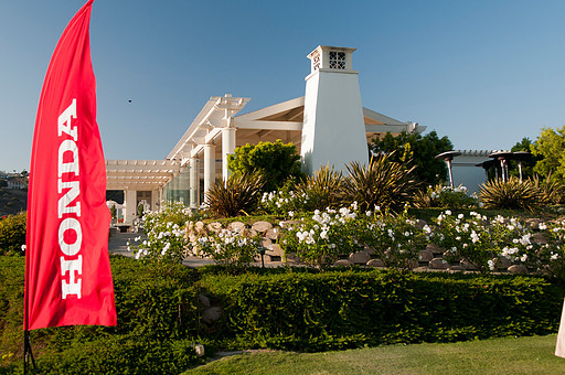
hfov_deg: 55.8
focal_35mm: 34
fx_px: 533
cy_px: 169
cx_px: 260
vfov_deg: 38.7
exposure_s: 1/640
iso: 200
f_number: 3.2
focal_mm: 20
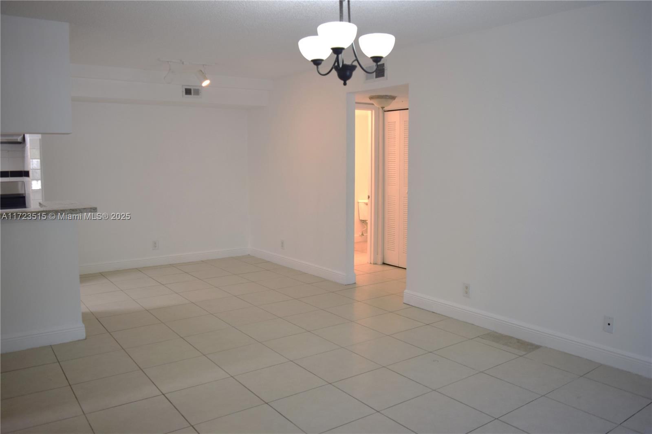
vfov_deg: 47.9
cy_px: 217
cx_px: 326
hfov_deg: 67.4
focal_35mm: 27
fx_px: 489
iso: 400
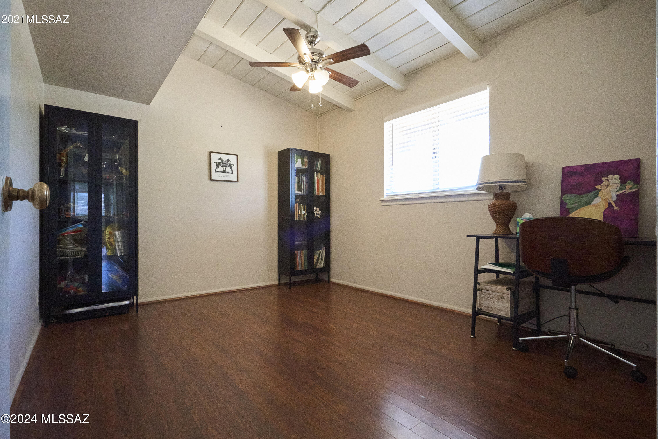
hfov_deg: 96.7
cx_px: 329
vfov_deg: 73.7
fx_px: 292
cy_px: 220
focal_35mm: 16
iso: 32000
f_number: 22
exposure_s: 1/30
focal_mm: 16
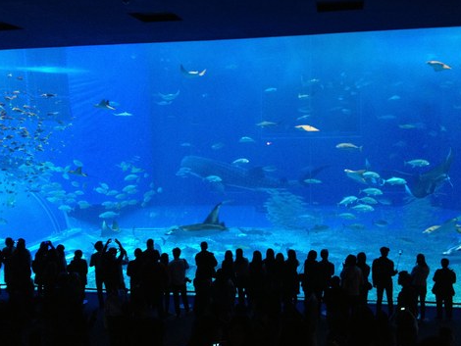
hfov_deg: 45.7
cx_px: 249
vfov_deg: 35.2
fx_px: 546
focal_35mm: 41
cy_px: 177
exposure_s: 1/20
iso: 250
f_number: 2.4
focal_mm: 4.28
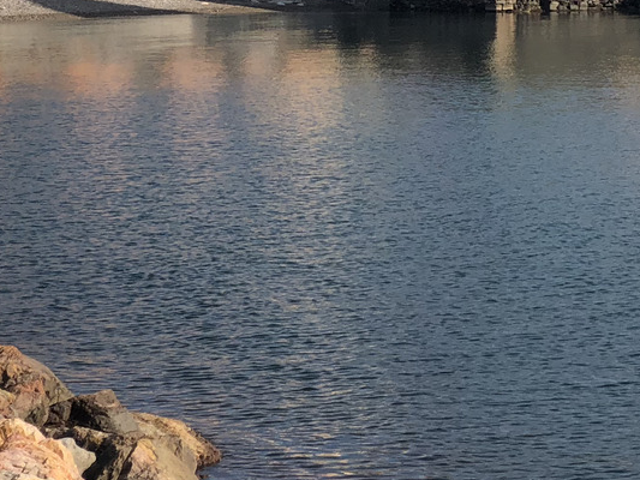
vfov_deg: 9.3
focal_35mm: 156
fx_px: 2885
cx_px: 706
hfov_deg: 12.4
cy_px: -215
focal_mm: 6
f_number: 2.4
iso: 16
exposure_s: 1/1021
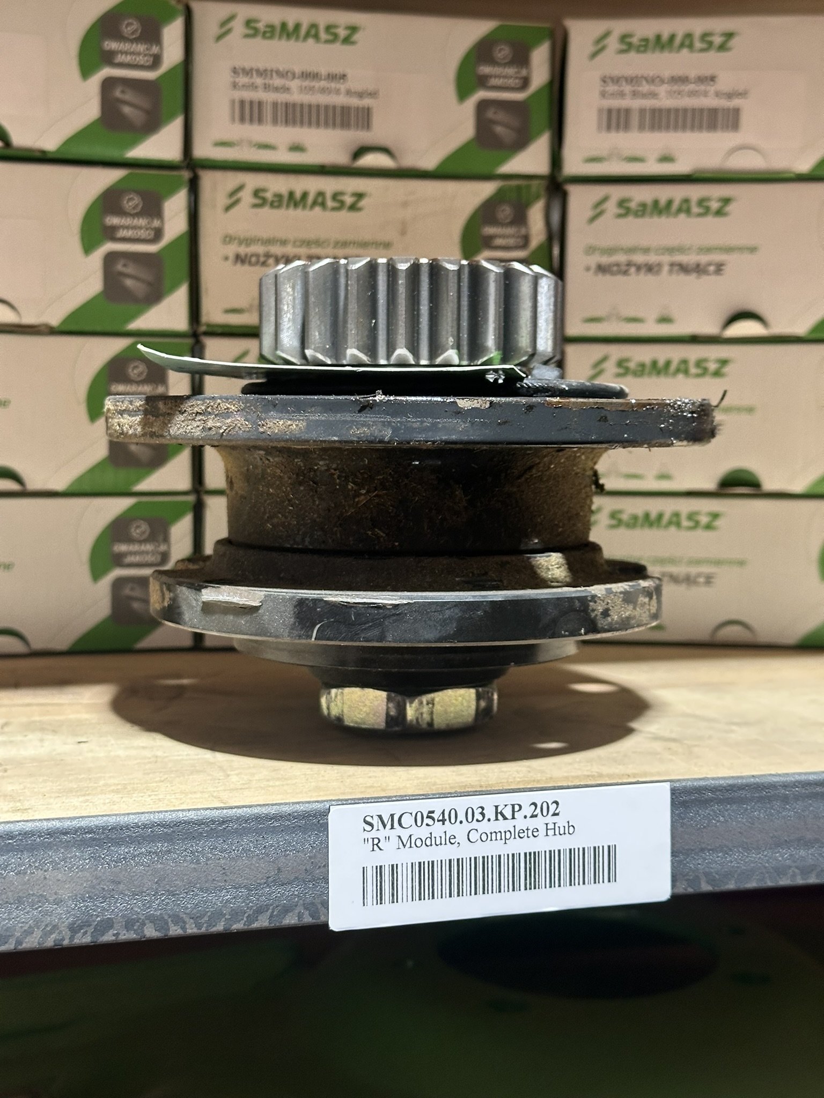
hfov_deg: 30.3
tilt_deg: -4.8
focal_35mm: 48
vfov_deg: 39.7
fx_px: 1523
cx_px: 412
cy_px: 549
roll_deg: -1.1
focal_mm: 6.86
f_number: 1.78
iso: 250
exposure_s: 1/60
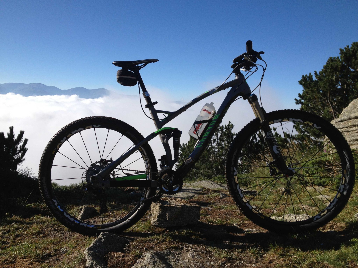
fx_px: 362
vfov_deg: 40.7
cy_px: 134
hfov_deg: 52.6
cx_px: 179
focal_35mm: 35
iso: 50
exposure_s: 1/1905
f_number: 2.4
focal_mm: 4.28
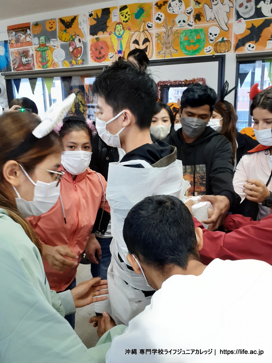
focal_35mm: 27
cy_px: 182
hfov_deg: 51.4
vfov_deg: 65.3
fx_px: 283
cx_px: 136
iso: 125
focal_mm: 3.6
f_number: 1.9
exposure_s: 1/50
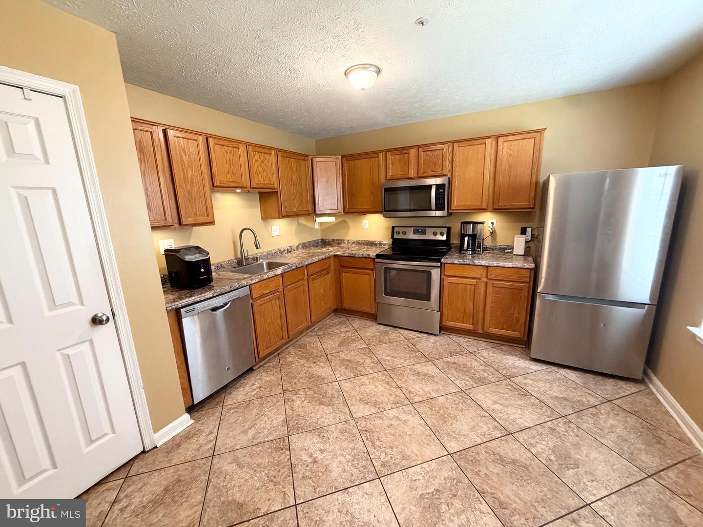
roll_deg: +2.5
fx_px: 284
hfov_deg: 102.1
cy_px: 264
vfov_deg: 85.7
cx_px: 352
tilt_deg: -12.4
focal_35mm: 14
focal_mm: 2.22
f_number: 2.2
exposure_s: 1/60
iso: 400
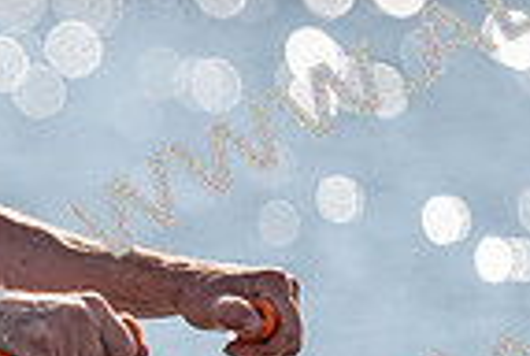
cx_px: -204
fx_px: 29624
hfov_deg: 1.0
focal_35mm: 2008
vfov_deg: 0.7
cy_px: 321
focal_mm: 496
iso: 200
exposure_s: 1/1600
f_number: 6.3
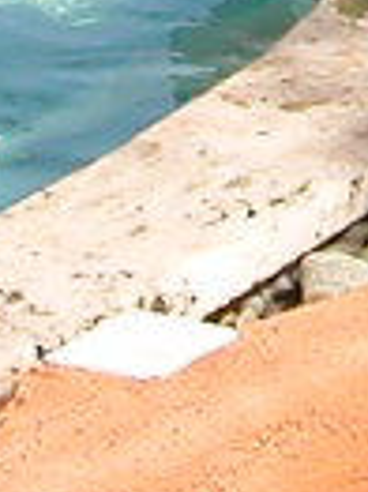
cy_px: -507
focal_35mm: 289
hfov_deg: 5.0
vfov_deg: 6.6
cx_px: 852
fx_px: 4103
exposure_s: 1/1212
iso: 100
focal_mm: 5.6
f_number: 2.7
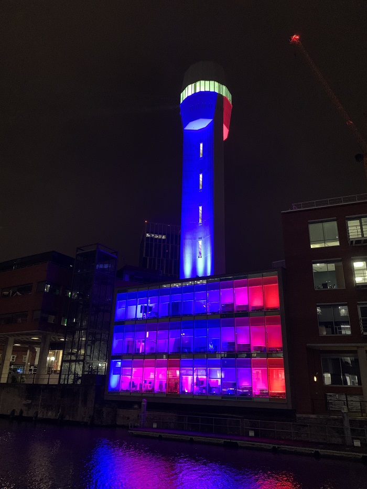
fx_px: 367
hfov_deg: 53.1
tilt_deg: +20.3
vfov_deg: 67.3
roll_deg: -1.3
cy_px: 244
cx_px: 184
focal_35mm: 26
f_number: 1.8
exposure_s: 1/25
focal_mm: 4.25
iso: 800
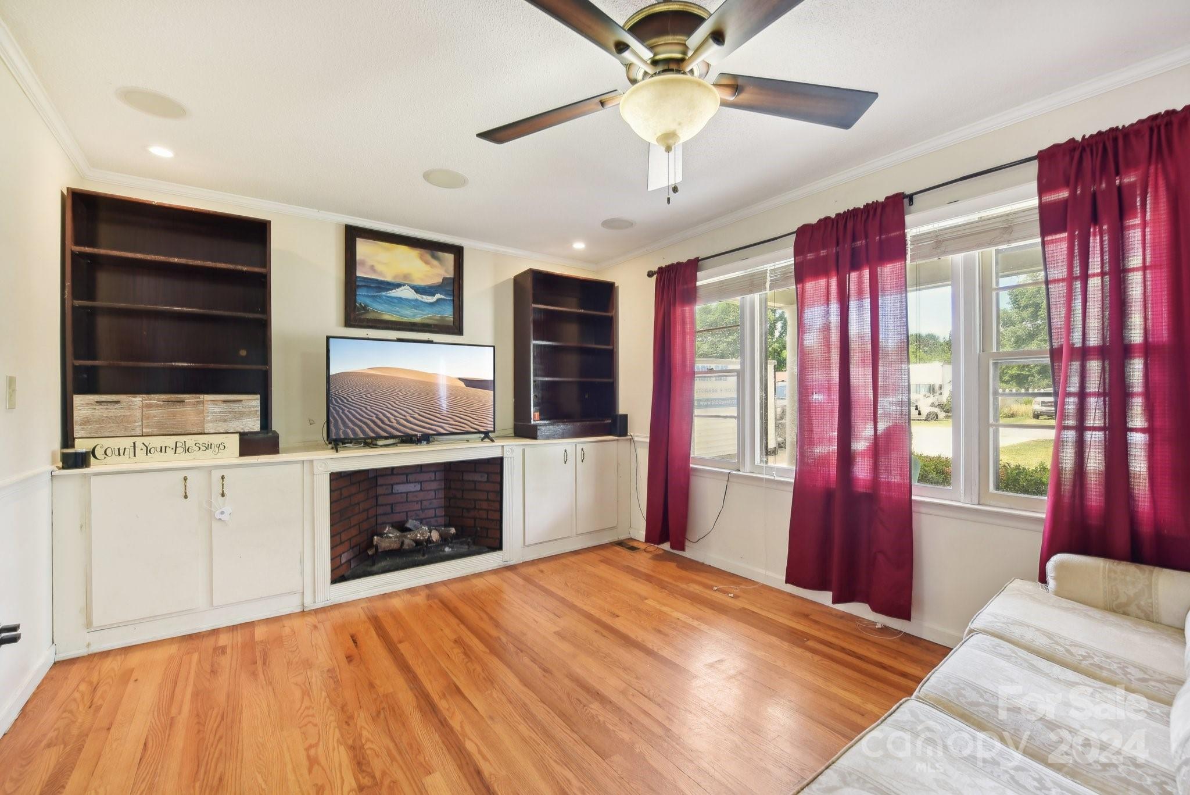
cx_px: 595
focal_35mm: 14
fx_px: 463
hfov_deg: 104.2
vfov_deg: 81.3
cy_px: 398
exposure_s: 1/6
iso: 200
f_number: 8
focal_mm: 14
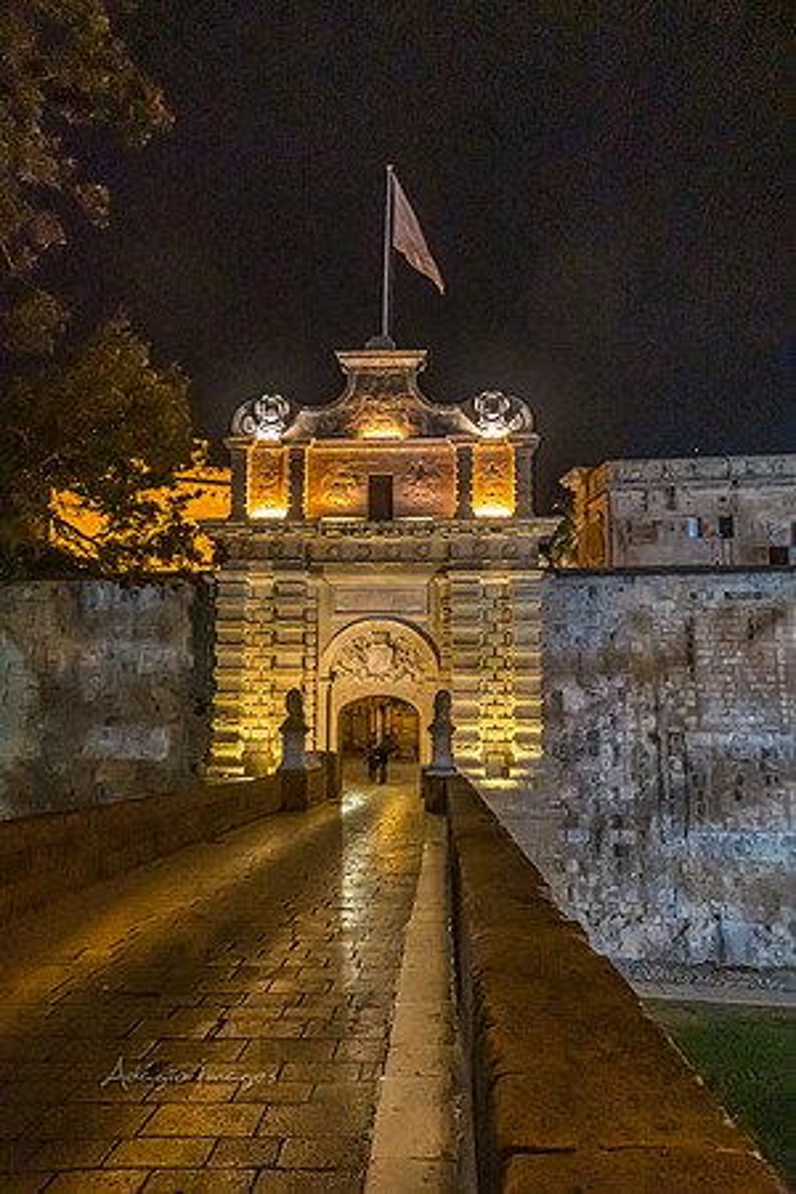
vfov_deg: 67.4
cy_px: 597
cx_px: 398
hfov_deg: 47.9
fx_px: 895
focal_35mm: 27
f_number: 3.5
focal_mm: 18
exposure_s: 1/25
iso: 6400
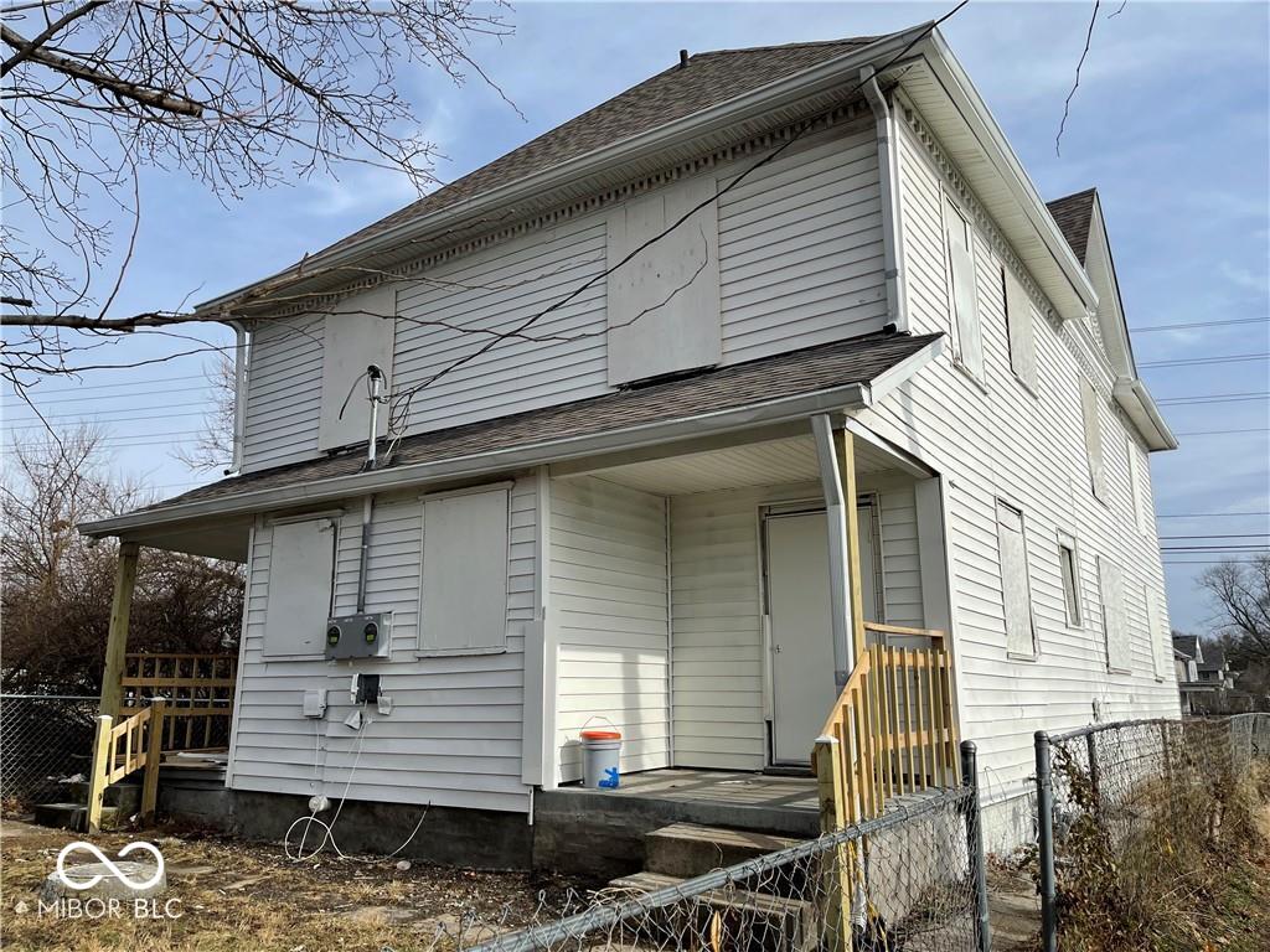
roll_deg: -0.2
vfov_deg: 53.1
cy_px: 476
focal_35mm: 26
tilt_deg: +11.7
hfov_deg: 67.3
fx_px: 954
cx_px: 635
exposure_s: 1/4525
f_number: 1.6
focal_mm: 5.1
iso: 32
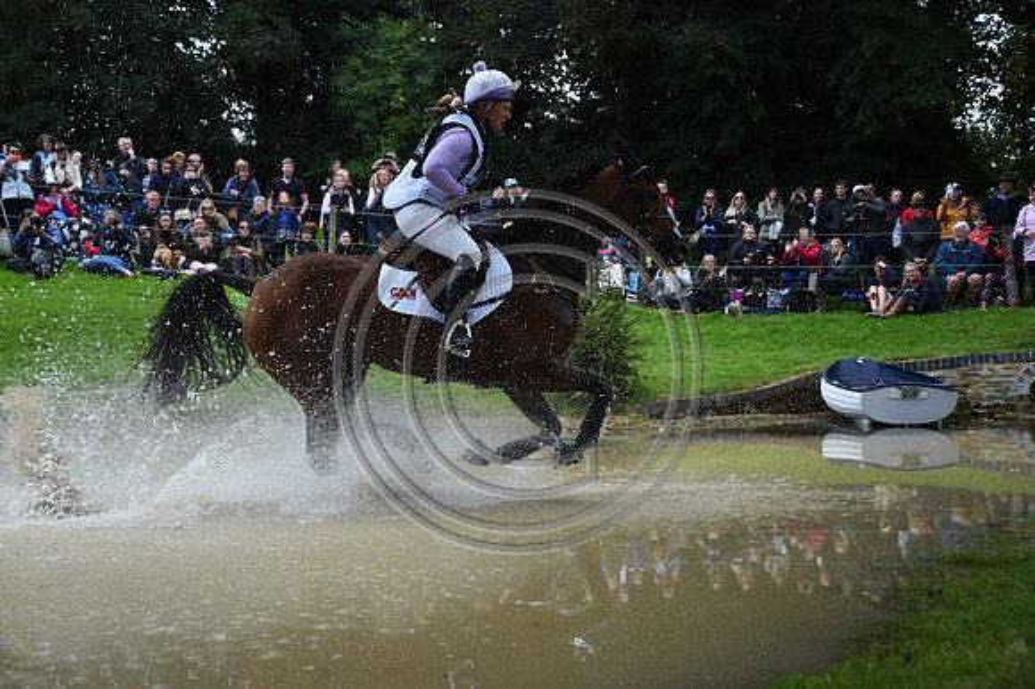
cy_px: 344
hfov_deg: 41.1
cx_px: 518
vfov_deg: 28.0
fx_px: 1379
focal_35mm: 48
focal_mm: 48
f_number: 4.2
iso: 1000
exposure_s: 1/1600
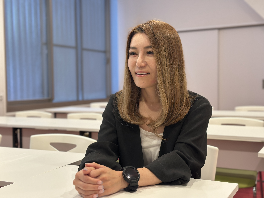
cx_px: 132
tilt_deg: -2.4
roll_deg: -0.3
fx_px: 366
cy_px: 99
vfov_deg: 30.3
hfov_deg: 39.7
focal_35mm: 48
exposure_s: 1/100
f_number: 1.78
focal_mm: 6.86
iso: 125
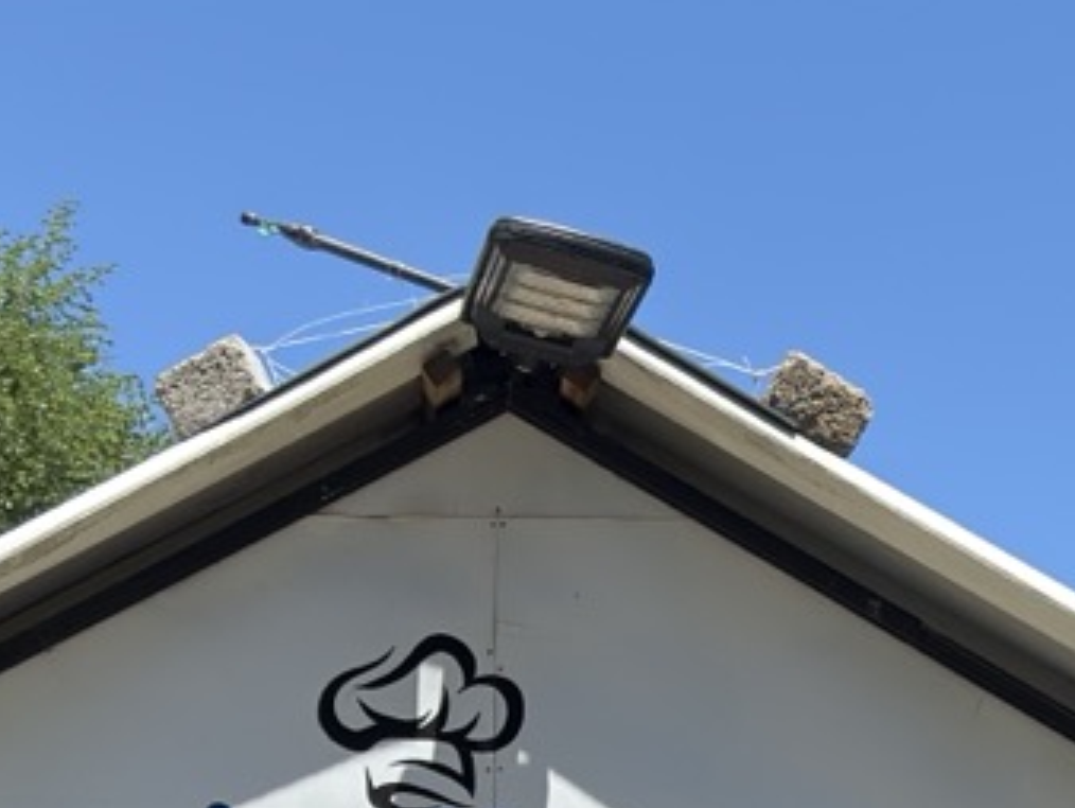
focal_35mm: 123
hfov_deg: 16.0
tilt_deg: +3.2
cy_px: 1406
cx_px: 445
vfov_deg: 11.3
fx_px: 3822
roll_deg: -1.5
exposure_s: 1/1225
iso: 32
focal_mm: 5.96
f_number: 1.6
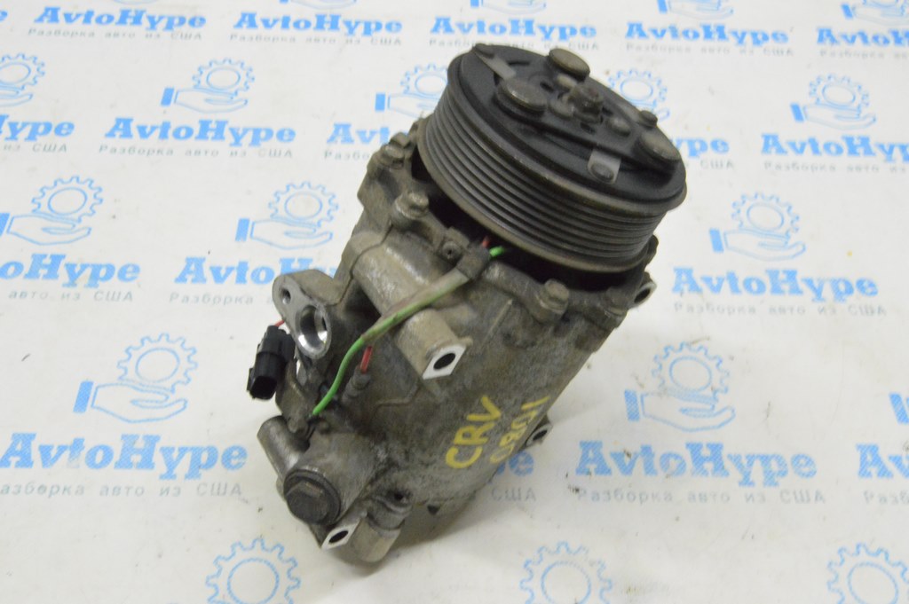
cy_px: 302
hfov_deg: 53.2
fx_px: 908
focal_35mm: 36
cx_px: 454
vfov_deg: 36.8
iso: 6400
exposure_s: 1/15
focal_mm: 24
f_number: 20
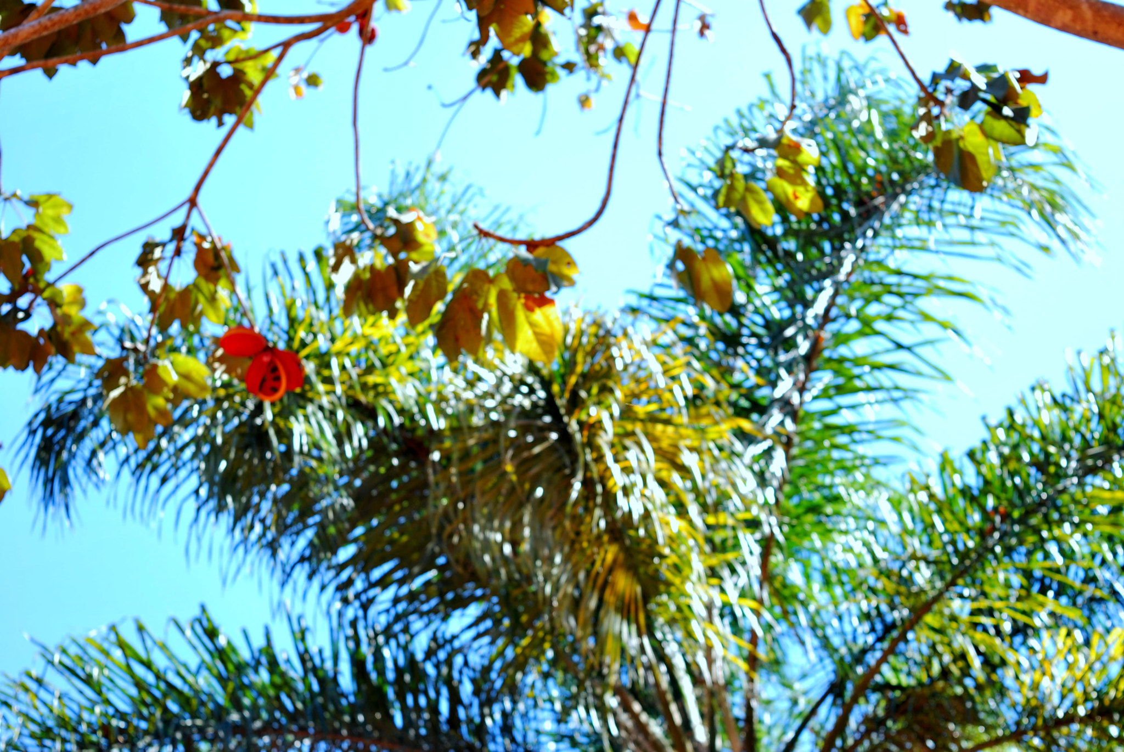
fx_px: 2579
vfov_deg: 16.6
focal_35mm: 82
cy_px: 376
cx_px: 562
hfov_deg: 24.6
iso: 100
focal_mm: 55
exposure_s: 1/60
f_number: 5.6
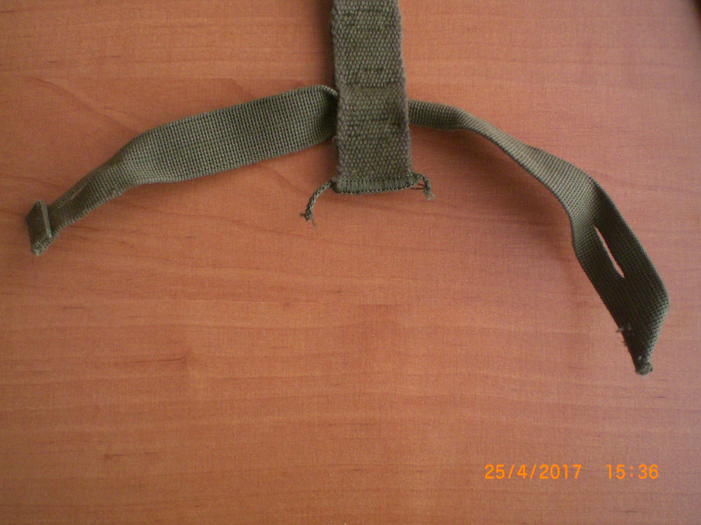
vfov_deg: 37.7
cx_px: 350
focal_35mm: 38
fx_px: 769
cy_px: 262
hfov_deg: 49.0
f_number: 3.1
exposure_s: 1/50
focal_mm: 6.3
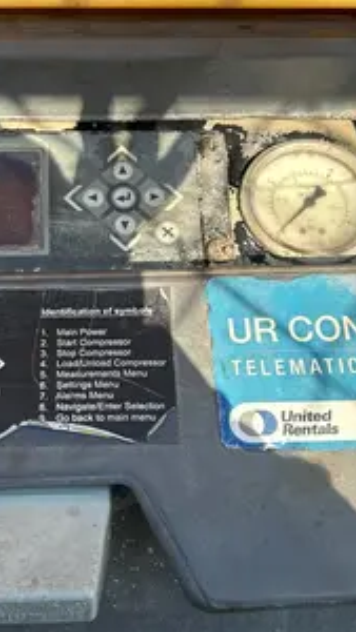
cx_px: 131
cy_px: 275
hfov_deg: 23.0
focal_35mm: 52
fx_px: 872
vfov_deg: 39.8
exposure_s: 1/1000
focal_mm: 5.7
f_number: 1.5
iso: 50
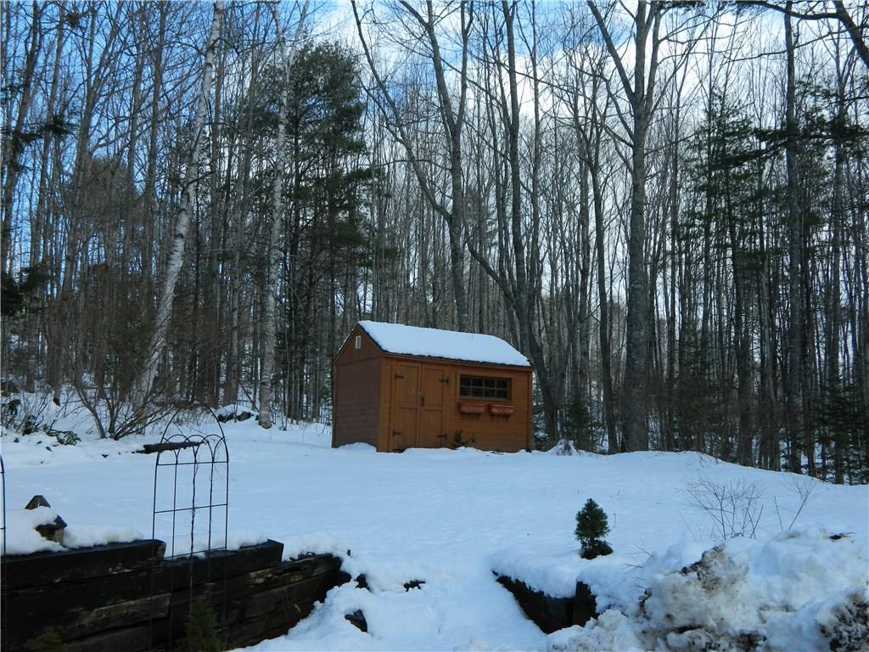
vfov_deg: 35.1
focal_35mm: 41
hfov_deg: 45.8
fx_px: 1029
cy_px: 326
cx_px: 434
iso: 80
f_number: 3.5
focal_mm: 7.3
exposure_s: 1/400
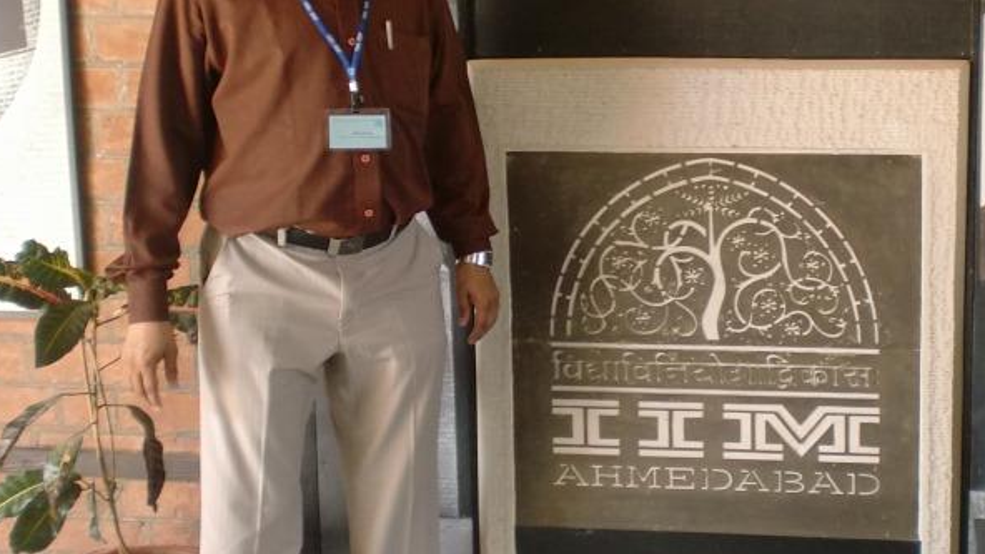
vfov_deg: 18.3
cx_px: 749
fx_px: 1724
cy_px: 265
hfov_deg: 31.3
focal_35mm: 66
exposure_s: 1/60
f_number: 3.1
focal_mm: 6.3
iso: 125
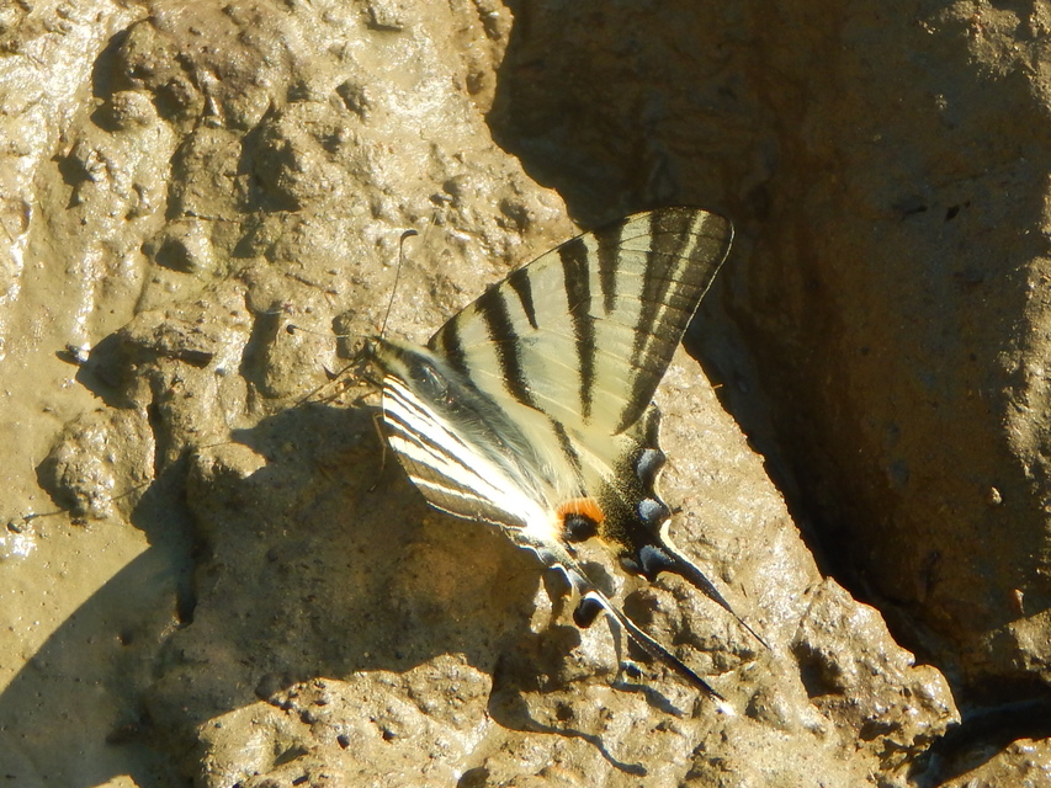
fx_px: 7591
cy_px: 394
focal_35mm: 250
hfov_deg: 7.9
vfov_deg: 5.9
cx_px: 526
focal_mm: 44.9
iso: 125
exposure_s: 1/250
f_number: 5.6
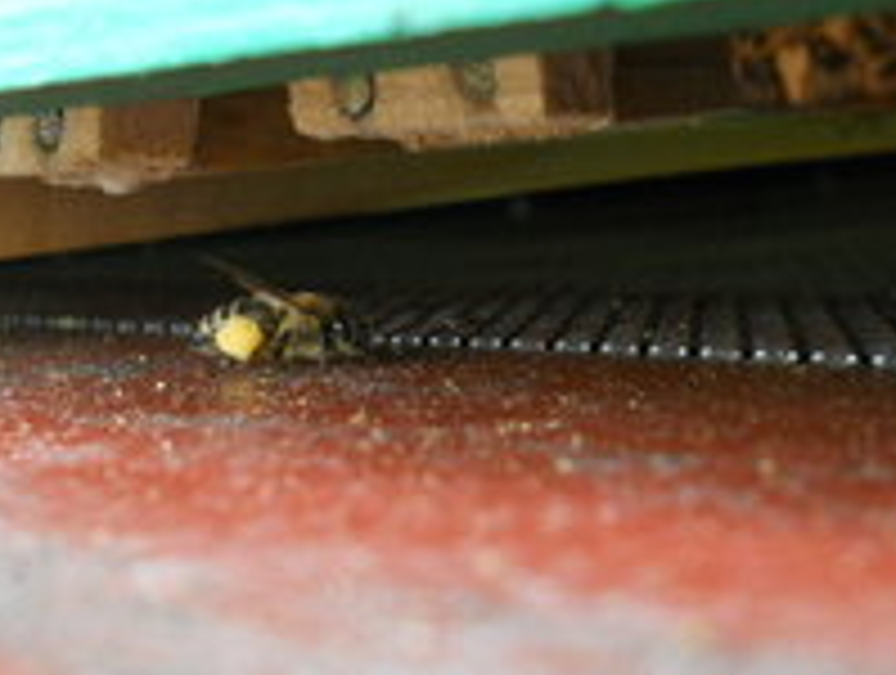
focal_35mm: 72
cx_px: 315
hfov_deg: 26.9
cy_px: 259
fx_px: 1867
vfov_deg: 20.5
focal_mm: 6.72
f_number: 3.1
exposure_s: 1/250
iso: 400
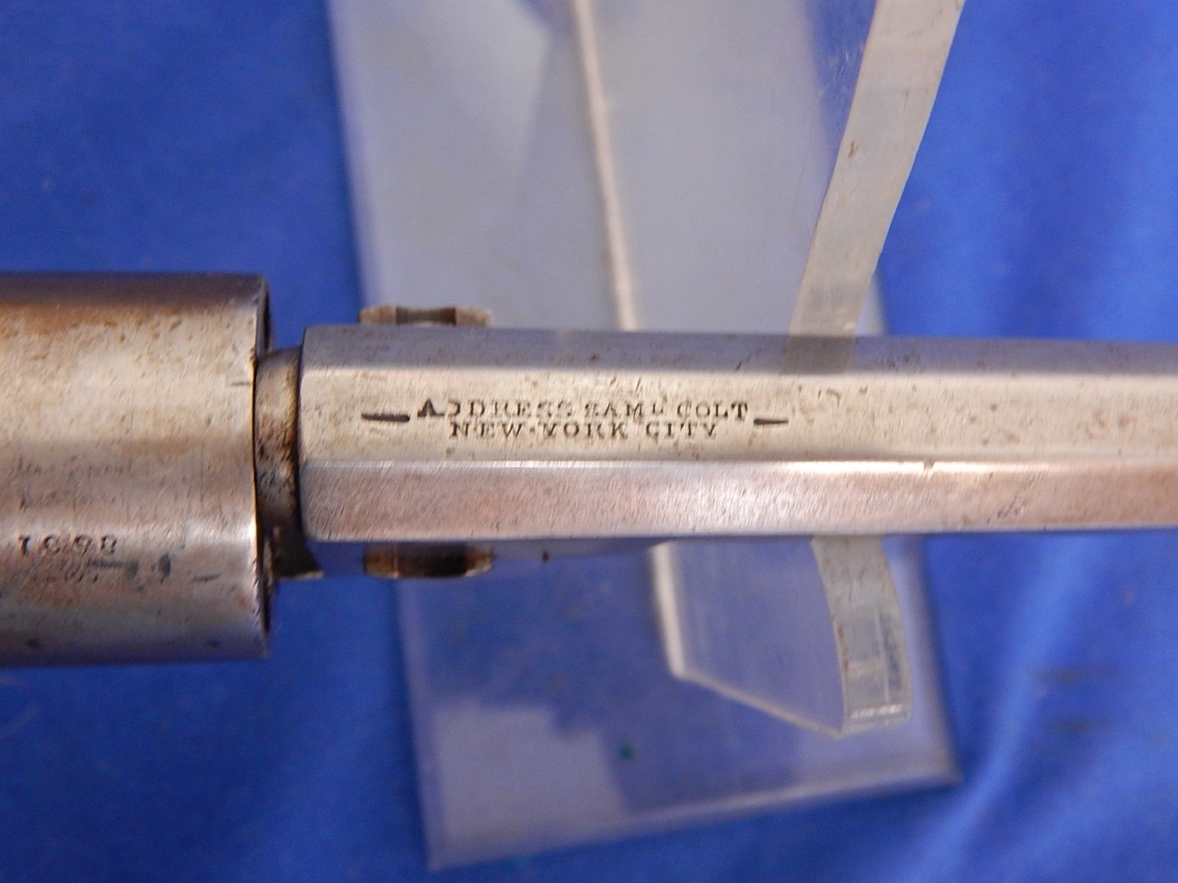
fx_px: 1293
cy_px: 442
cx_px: 589
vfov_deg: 37.7
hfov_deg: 49.0
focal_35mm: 38
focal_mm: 6.8
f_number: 3.4
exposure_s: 1/13
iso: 400
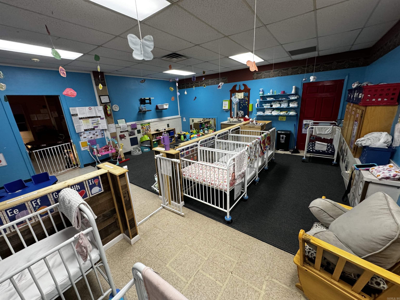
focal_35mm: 14
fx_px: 162
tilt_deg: -17.1
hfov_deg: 102.1
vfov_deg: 85.7
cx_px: 200
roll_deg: +2.6
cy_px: 150
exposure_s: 1/60
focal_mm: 2.22
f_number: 2.2
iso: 250
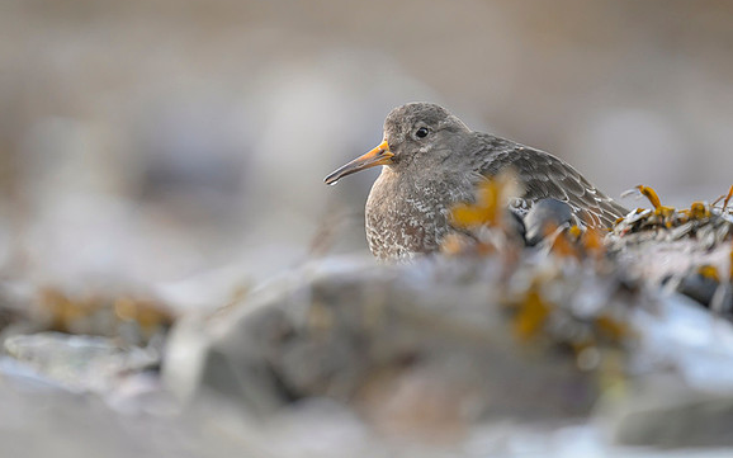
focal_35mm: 729
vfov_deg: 1.8
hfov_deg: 2.9
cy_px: 159
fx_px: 14560
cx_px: 357
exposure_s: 1/1250
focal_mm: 560
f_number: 4
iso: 1000
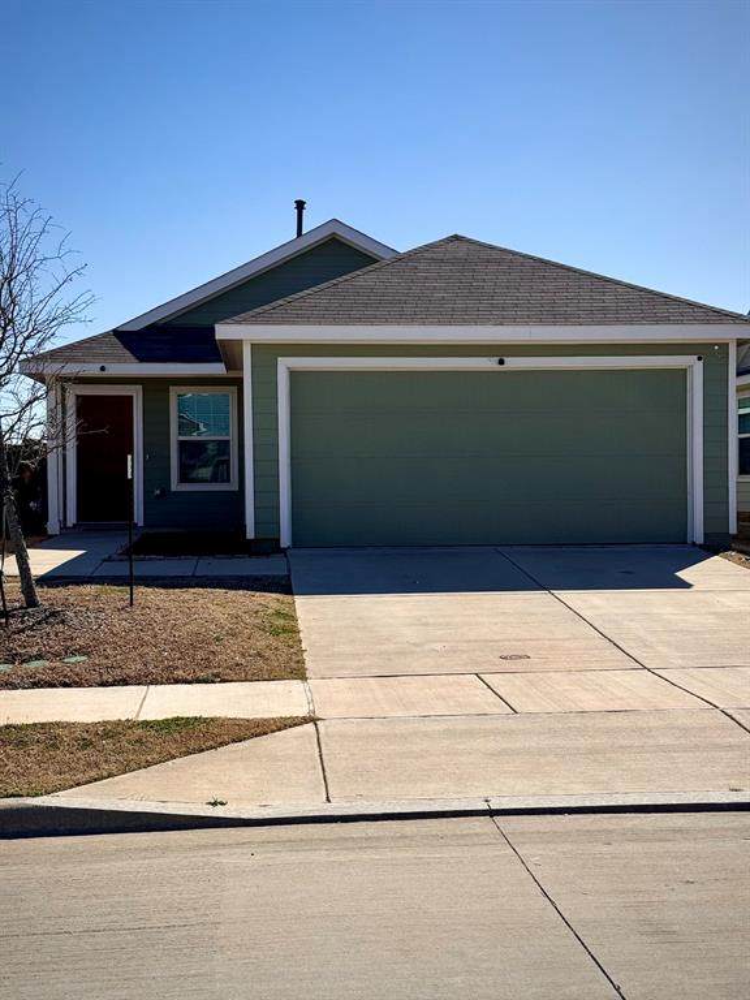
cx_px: 375
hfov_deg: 30.3
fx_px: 1387
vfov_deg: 39.7
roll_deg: +0.5
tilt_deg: -2.6
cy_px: 500
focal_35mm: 48
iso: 64
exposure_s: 1/9009
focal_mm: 6.76
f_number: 1.78
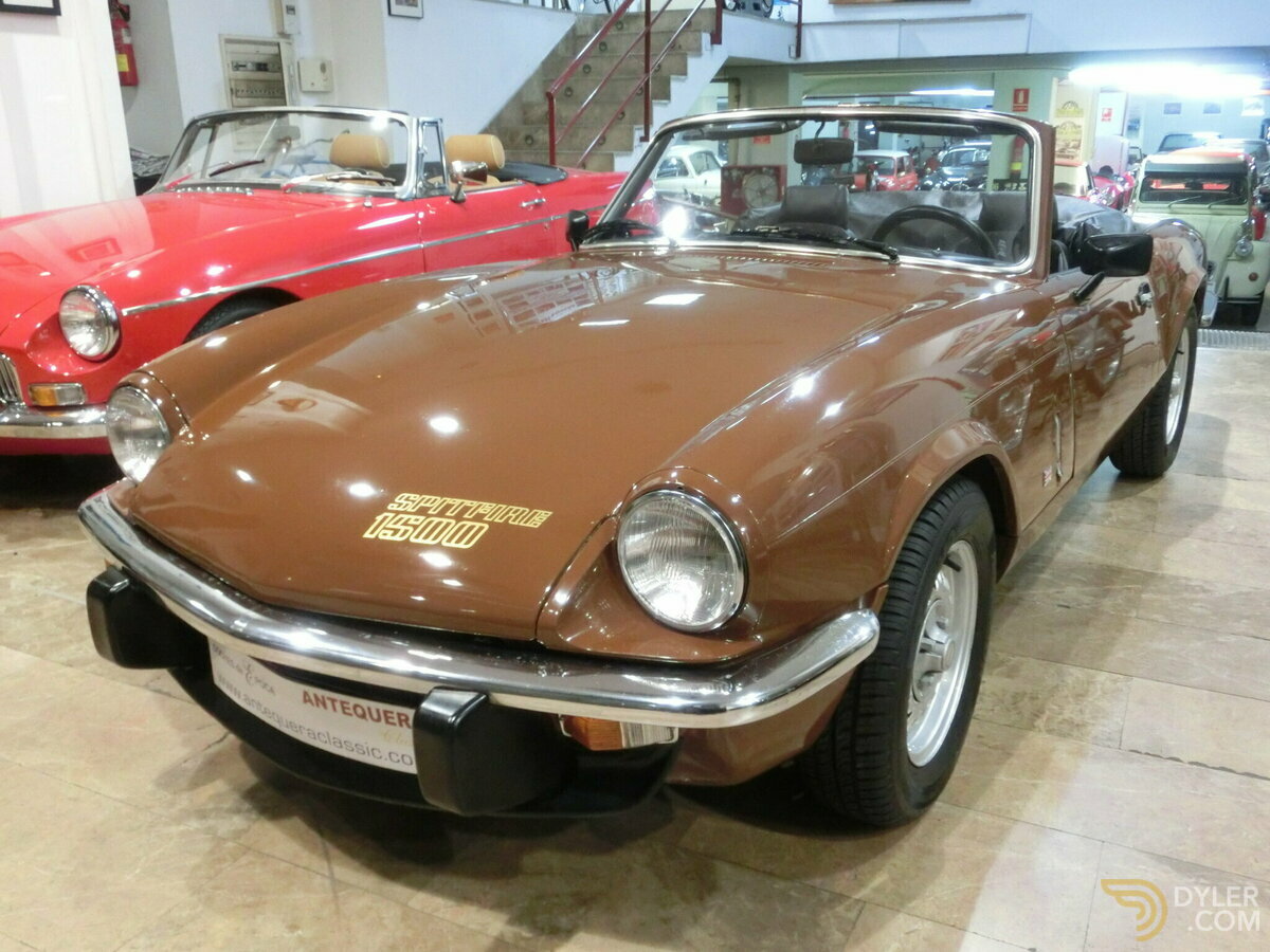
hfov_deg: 60.0
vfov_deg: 46.8
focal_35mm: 30
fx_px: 1101
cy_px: 476
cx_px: 635
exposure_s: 1/15
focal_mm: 5.36
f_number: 3.5
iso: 800
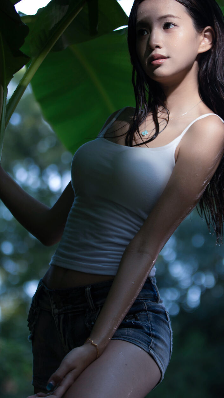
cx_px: 145
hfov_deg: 11.6
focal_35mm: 104
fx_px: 1098
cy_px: 185
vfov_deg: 20.5
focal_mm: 70
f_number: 2.8
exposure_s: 1/125
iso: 100
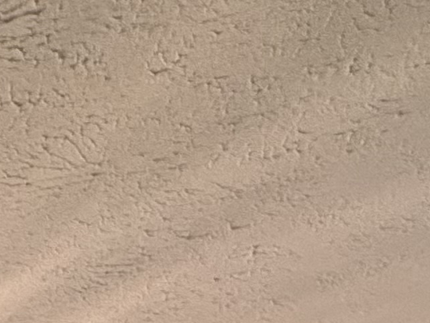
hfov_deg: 16.0
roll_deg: +0.8
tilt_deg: +3.0
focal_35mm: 88
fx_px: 1093
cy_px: 811
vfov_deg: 12.5
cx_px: -489
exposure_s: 1/120
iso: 400
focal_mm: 2.22
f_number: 2.2
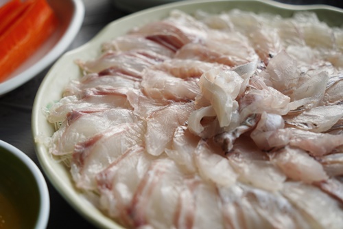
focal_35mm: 68
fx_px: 648
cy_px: 114
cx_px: 172
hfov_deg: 29.7
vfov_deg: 20.0
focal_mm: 68
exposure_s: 1/200
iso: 100
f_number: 4
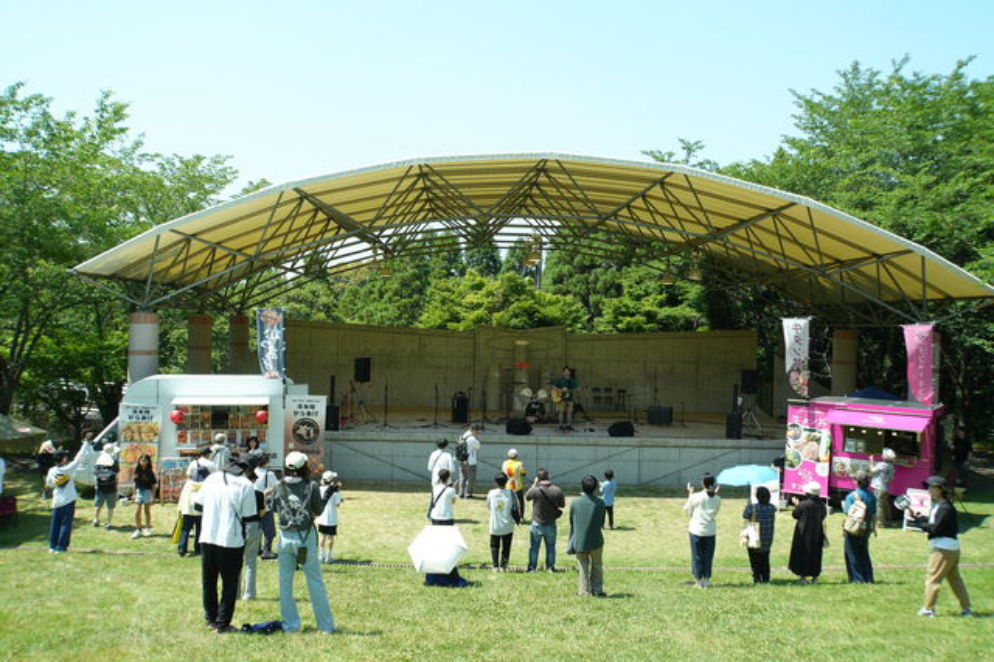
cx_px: 497
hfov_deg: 57.2
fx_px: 911
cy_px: 331
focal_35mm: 33
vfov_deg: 39.9
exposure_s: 1/250
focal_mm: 22
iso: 100
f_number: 5
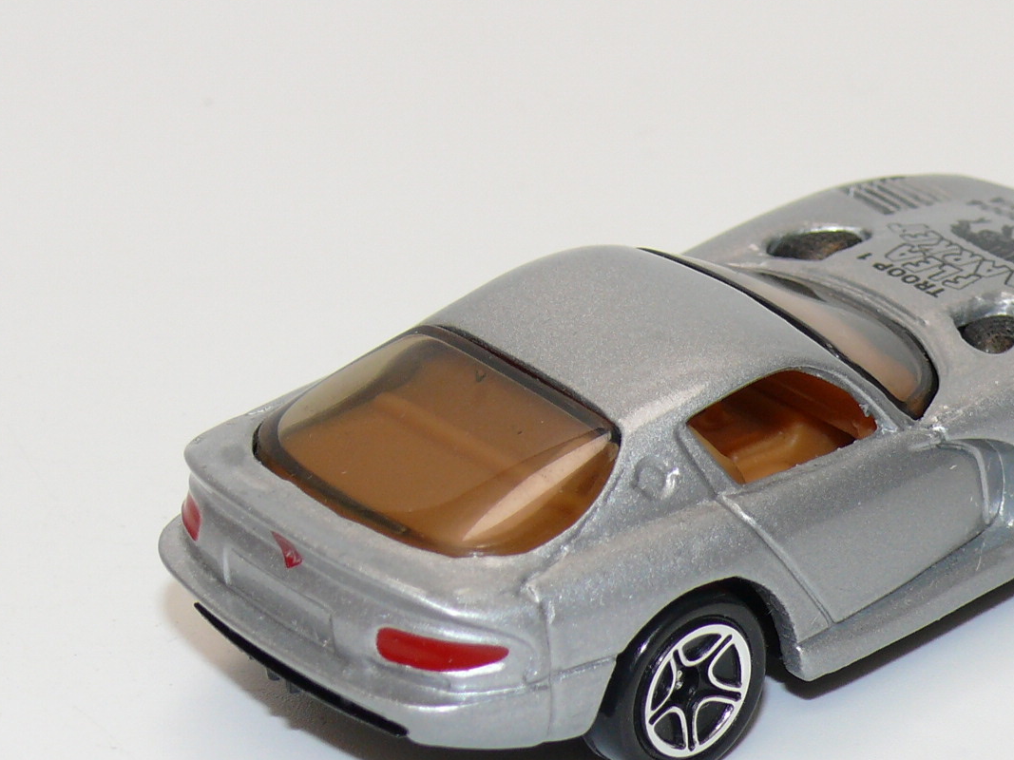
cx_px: 732
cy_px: 396
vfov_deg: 9.7
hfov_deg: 12.9
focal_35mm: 153
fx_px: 4481
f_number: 4
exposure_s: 1/50
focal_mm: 13.3
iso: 100
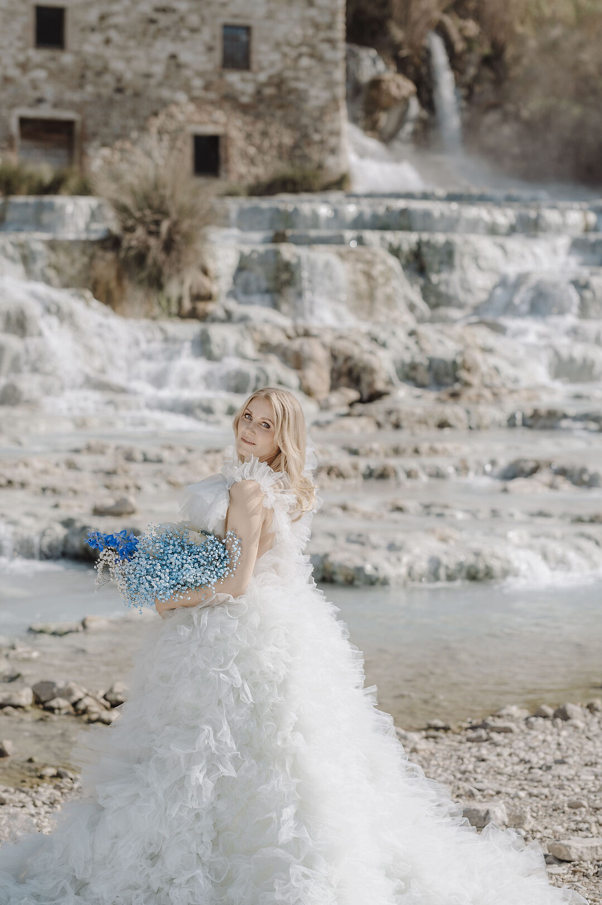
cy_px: 470
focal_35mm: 74
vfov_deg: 27.4
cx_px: 267
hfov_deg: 18.4
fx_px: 1859
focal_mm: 50
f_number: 2.2
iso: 50
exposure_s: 1/2500
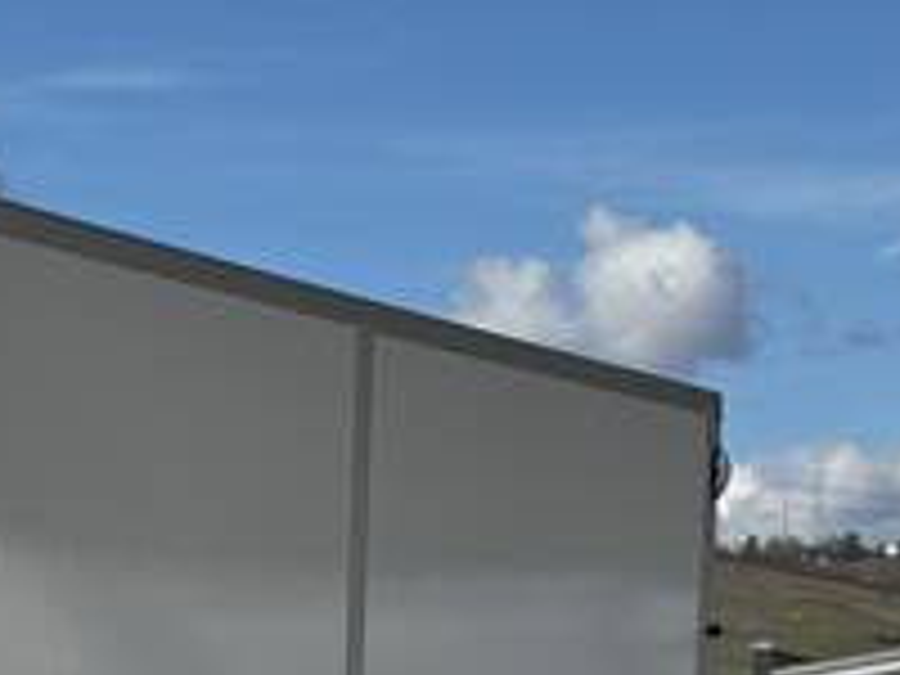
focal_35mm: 144
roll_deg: +1.1
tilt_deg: -1.6
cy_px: 972
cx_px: -225
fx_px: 3744
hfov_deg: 13.3
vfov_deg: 10.0
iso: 64
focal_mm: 6.86
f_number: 1.78
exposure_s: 1/5376
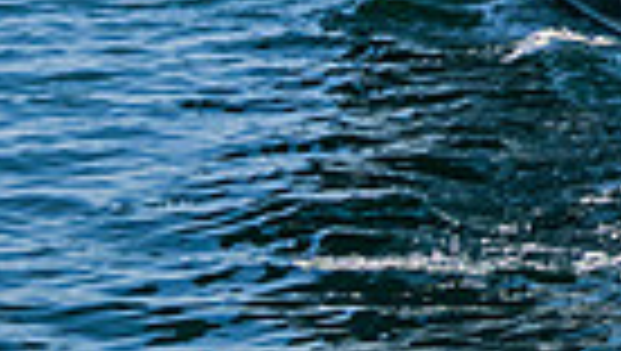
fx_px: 2489
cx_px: 1281
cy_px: -601
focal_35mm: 151
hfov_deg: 12.4
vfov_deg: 7.4
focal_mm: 28
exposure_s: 1/2000
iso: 500
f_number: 8
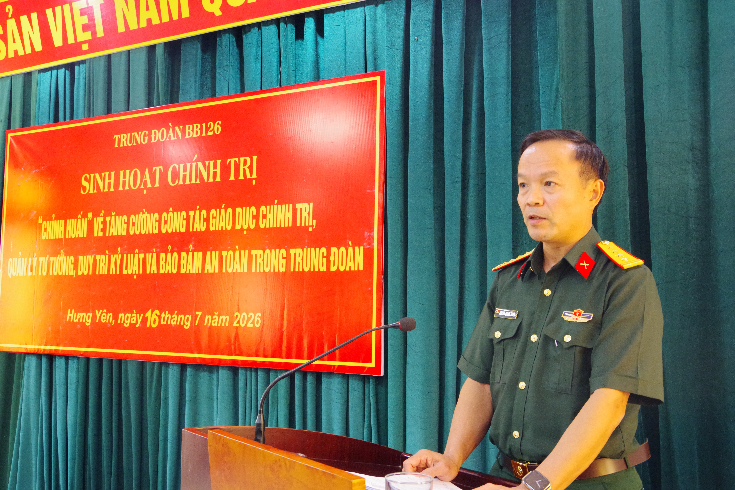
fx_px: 735
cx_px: 368
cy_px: 245
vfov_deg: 36.9
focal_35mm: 36
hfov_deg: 53.1
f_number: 8
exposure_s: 1/60
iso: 3200
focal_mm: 24
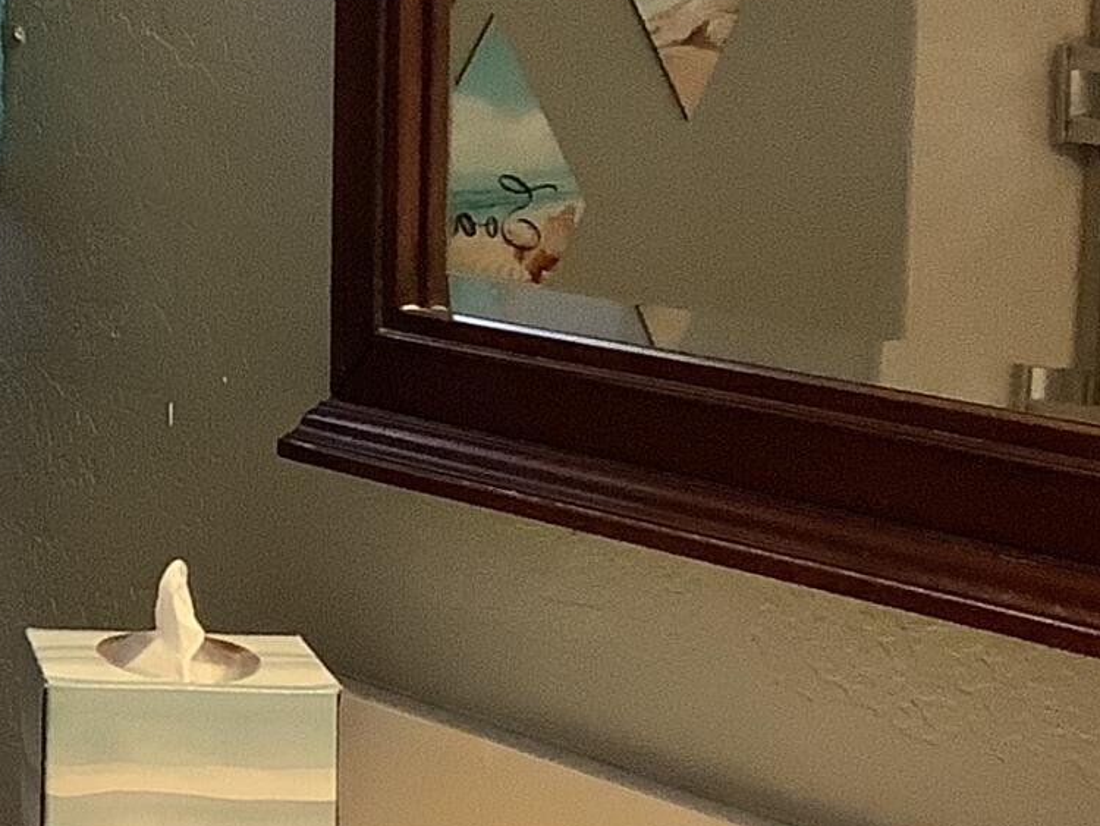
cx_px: -874
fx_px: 3942
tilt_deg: -8.6
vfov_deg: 11.9
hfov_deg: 14.1
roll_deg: +1.2
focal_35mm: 124
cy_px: 290
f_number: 2.4
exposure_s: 1/60
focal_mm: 3.3
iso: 320
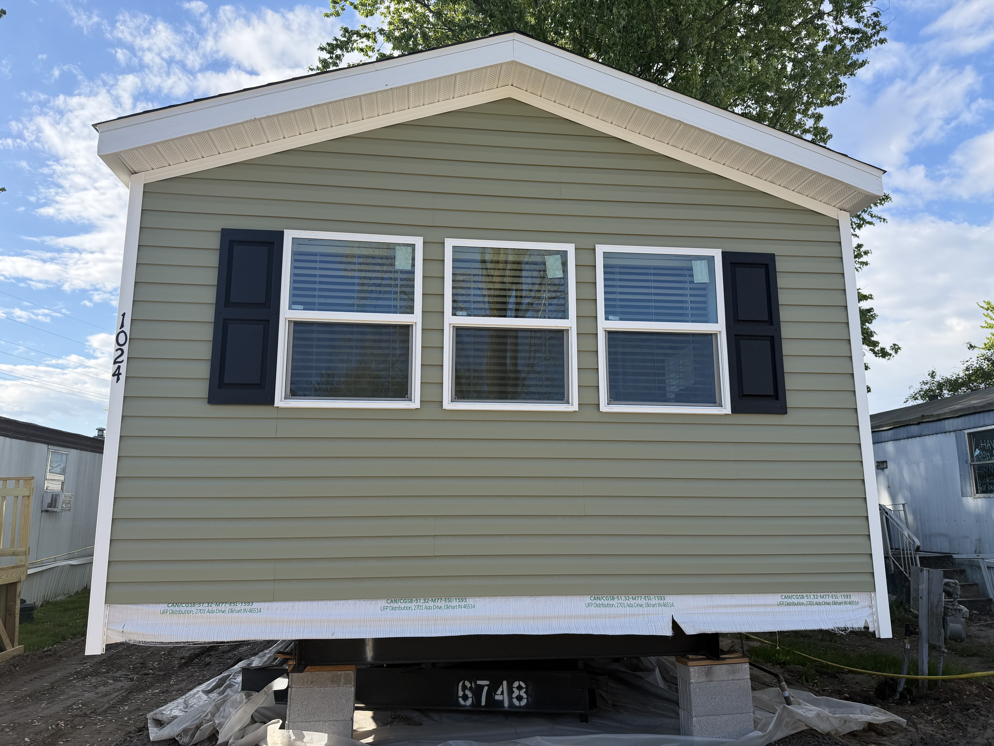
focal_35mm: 24
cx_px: 497
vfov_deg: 56.8
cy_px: 373
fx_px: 689
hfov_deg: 71.6
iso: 100
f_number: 1.78
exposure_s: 1/2525
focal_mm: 6.76
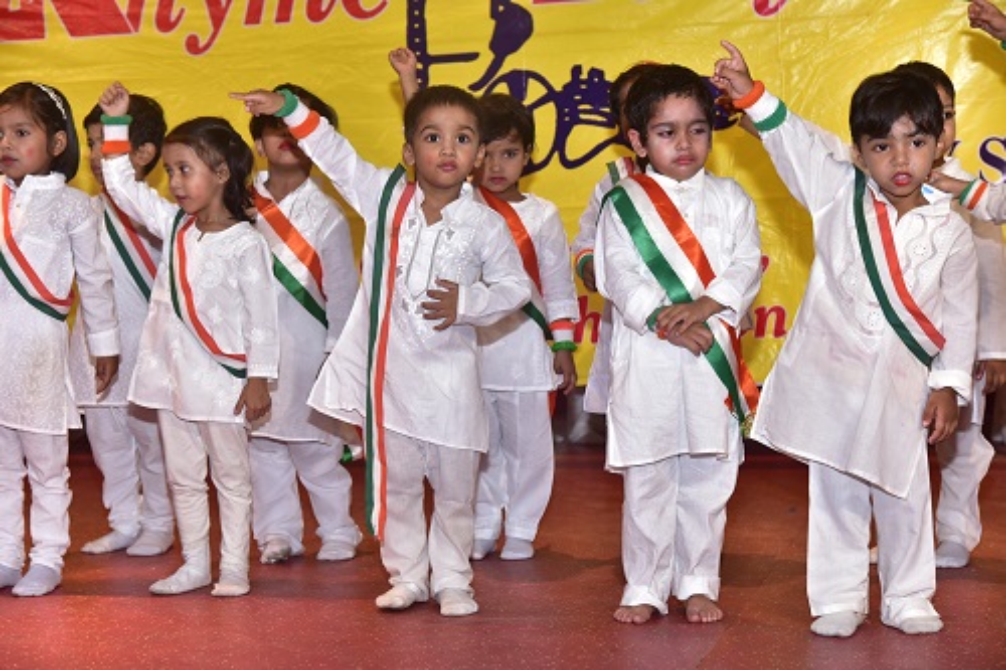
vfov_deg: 20.6
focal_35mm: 66
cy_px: 335
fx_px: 1844
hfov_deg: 30.5
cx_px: 503
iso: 1250
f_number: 5.6
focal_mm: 66
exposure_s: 1/125
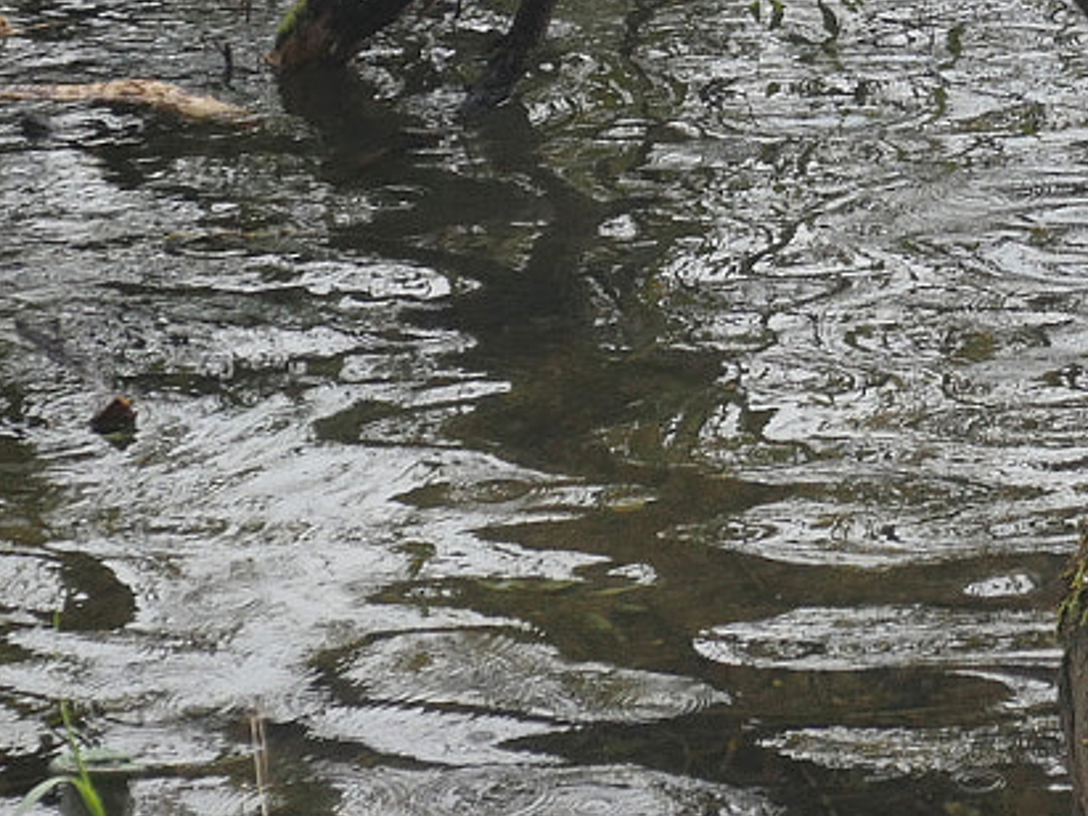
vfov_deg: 9.9
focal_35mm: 148
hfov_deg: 13.2
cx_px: 1101
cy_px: -77
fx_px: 4650
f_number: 6
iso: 500
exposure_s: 1/400
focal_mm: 19
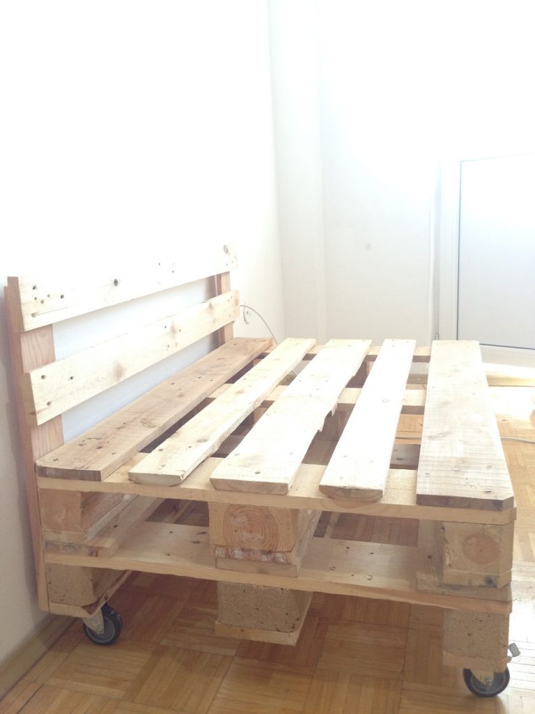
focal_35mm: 33
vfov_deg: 55.4
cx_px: 268
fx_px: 680
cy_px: 357
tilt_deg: -7.7
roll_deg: +0.8
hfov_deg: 42.9
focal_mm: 4.12
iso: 100
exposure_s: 1/20
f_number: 2.4
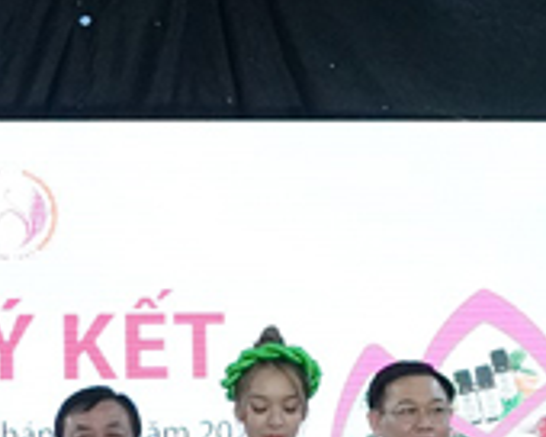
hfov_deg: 12.9
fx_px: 2408
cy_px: 379
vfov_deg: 10.3
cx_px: 337
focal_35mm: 149
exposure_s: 1/320
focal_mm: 20
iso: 5000
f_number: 4.5
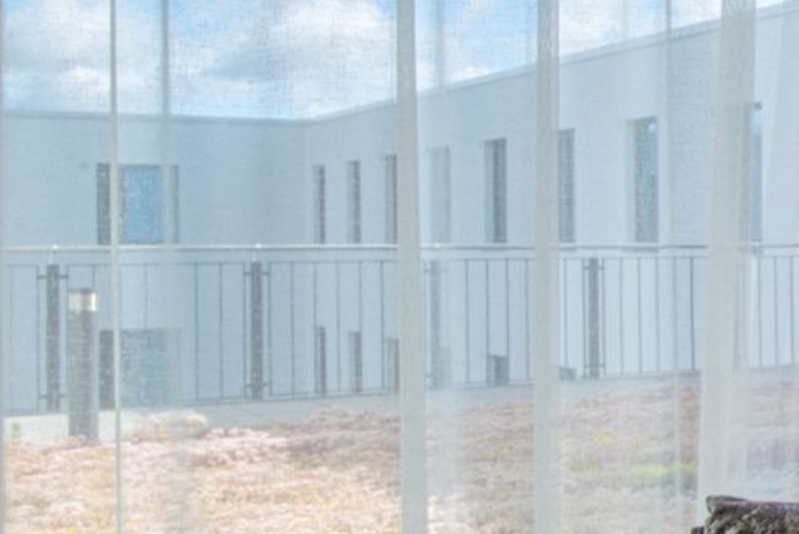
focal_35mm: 70
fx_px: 1554
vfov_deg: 19.5
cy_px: 210
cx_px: 1744
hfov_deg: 17.0
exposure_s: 1/20
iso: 200
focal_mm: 12
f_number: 18
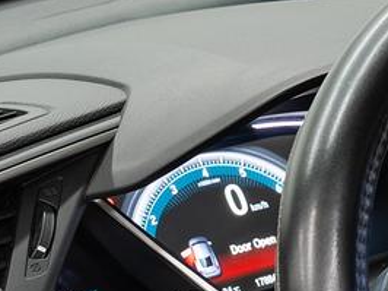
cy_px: 276
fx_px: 2184
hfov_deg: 9.4
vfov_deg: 7.6
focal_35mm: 195
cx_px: 810
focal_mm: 37.4
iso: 100
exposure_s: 1/2
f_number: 5.6
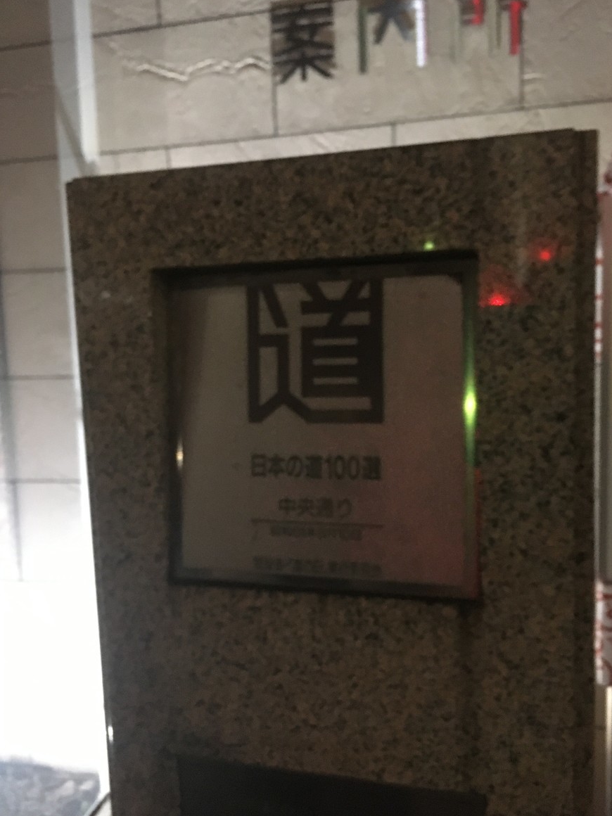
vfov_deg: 60.0
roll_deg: +3.1
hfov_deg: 46.8
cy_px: 404
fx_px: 707
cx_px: 316
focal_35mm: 30
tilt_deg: -5.4
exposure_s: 1/15
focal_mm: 4.15
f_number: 2.2
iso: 320
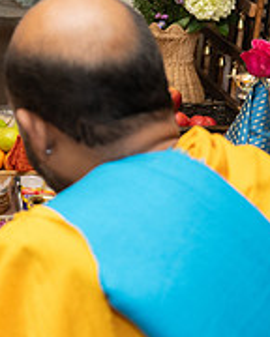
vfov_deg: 18.1
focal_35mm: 106
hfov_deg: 13.7
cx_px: -133
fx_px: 1059
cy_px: 138
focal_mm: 34
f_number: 3.2
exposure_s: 1/160
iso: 1000
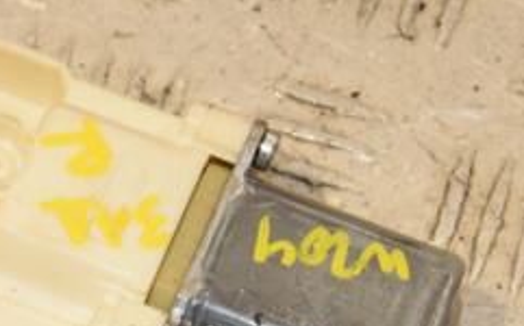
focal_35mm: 221
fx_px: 3152
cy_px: 359
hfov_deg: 9.4
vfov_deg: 5.9
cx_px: -26
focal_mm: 58
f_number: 9
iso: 800
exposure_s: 1/200
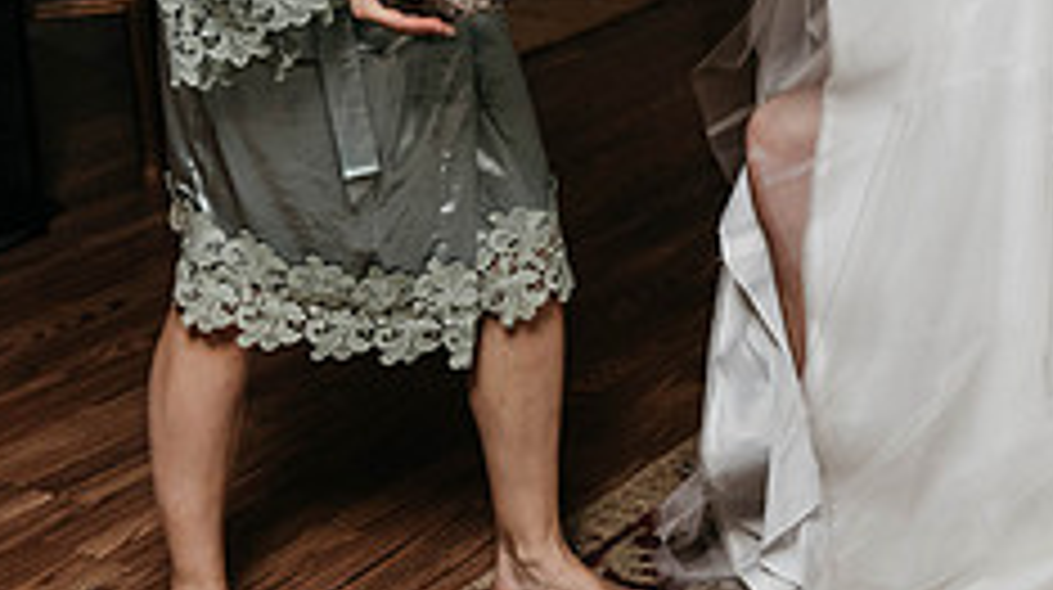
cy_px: -70
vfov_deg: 13.0
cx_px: 810
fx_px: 2538
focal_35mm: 91
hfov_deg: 23.2
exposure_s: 1/1000
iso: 1000
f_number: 2.8
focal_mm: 35
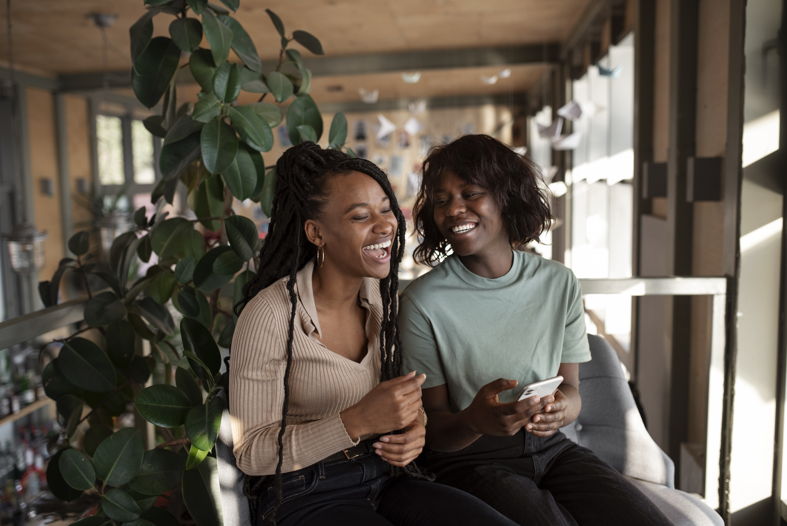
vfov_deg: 37.9
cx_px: 394
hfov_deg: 54.4
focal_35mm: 35
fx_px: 765
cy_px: 263
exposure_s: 1/250
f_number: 2.5
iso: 500
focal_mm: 35
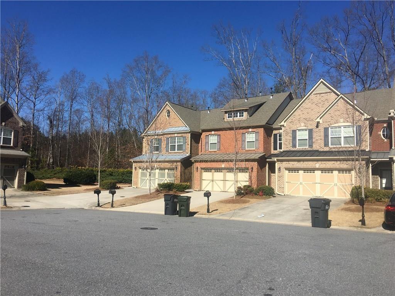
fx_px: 331
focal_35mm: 29
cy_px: 148
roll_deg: -0.9
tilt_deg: +5.1
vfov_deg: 48.2
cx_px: 198
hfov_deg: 61.7
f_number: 2.2
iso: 25
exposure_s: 1/2404
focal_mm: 4.15
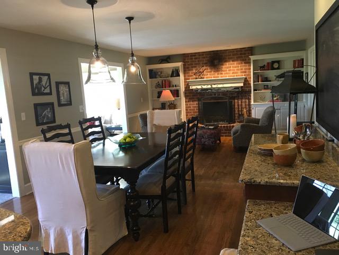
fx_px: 284
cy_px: 128
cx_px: 170
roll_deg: +3.7
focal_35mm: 29
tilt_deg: -8.0
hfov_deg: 61.7
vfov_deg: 48.2
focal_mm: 4.15
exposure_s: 1/30
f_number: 2.2
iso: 200
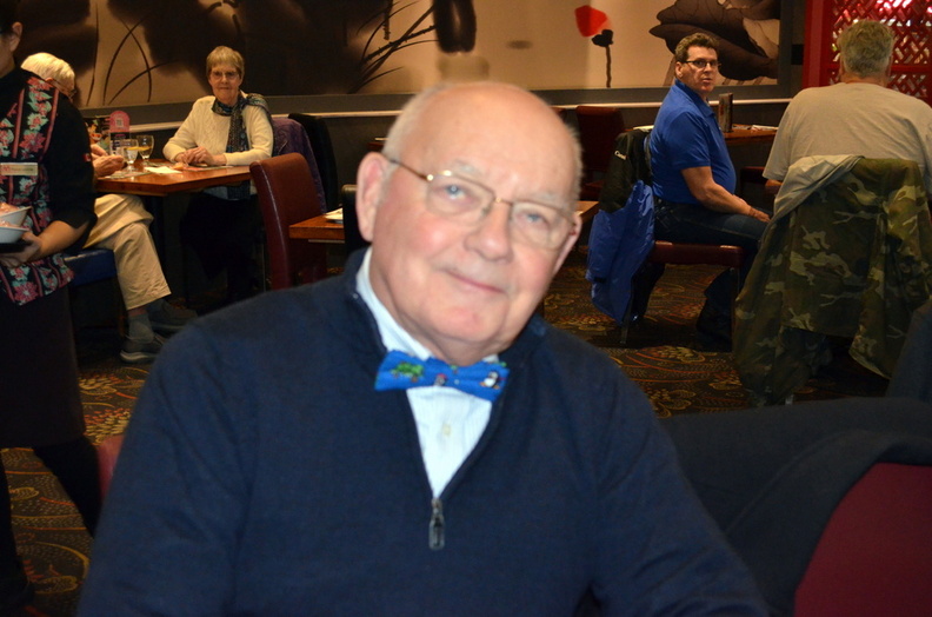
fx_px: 1240
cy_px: 308
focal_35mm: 48
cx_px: 466
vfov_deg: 27.9
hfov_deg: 41.2
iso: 3200
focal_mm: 32
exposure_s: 1/60
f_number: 4.8
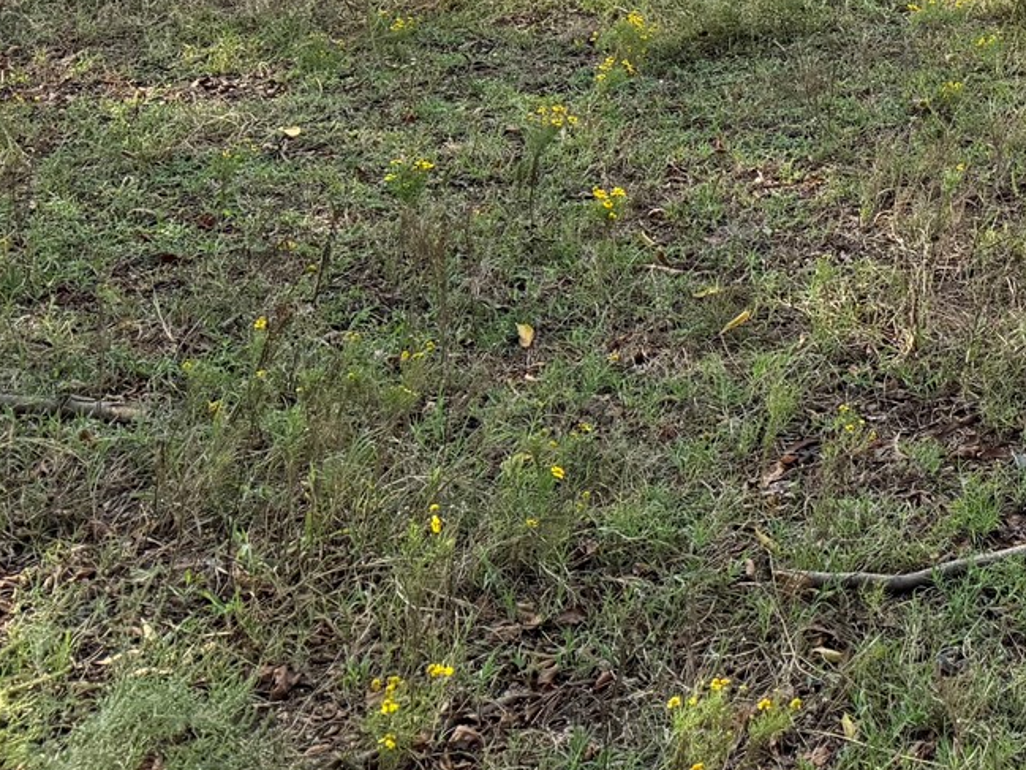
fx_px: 2105
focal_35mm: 71
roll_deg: +0.8
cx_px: 1311
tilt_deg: -8.5
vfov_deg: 19.1
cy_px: -247
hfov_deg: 24.2
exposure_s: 1/1585
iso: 100
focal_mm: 6.76
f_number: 1.78
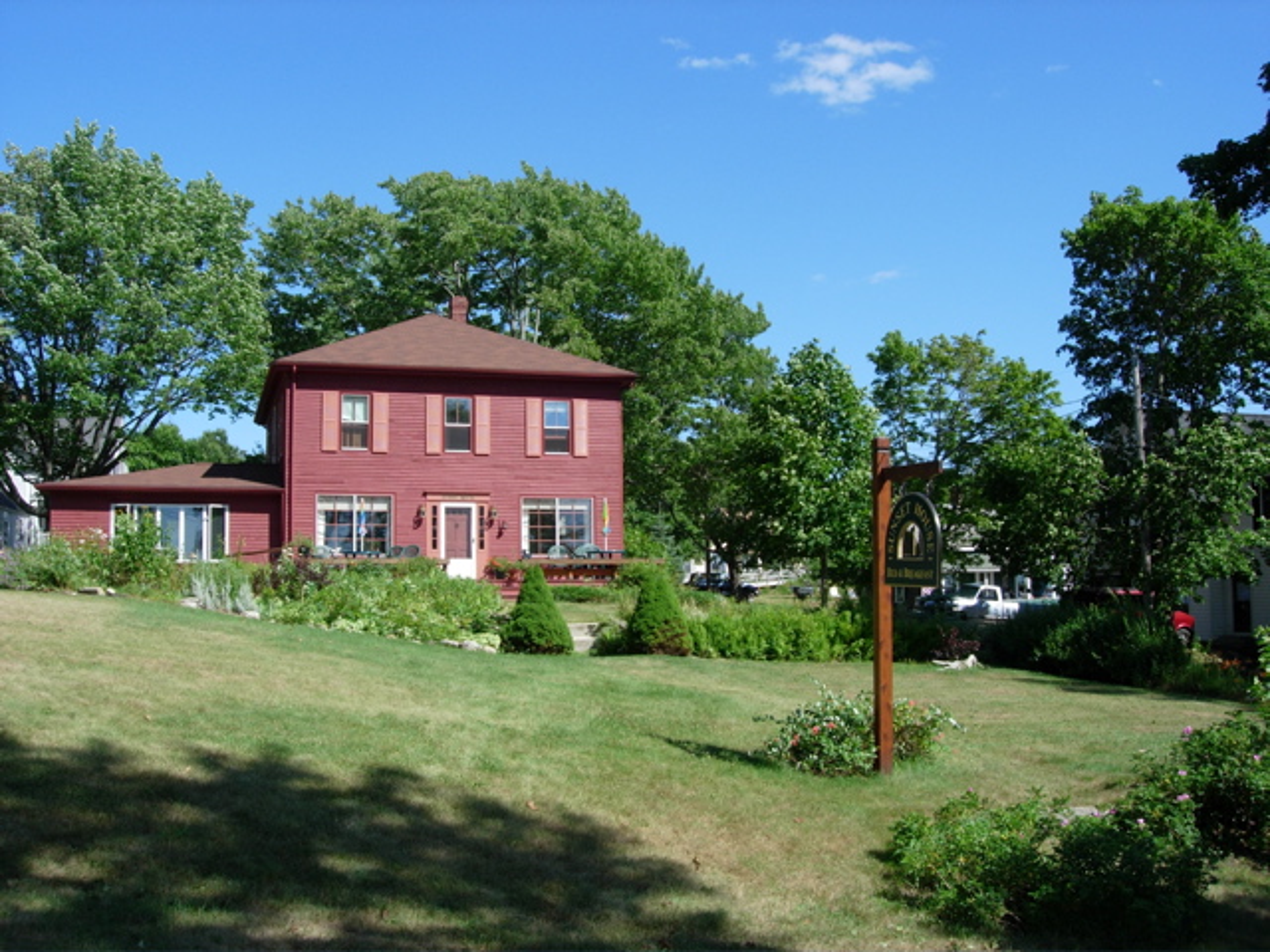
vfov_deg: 37.7
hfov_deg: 49.0
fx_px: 1394
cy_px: 476
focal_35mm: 38
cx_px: 635
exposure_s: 1/483
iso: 64
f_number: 4.8
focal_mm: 7.8
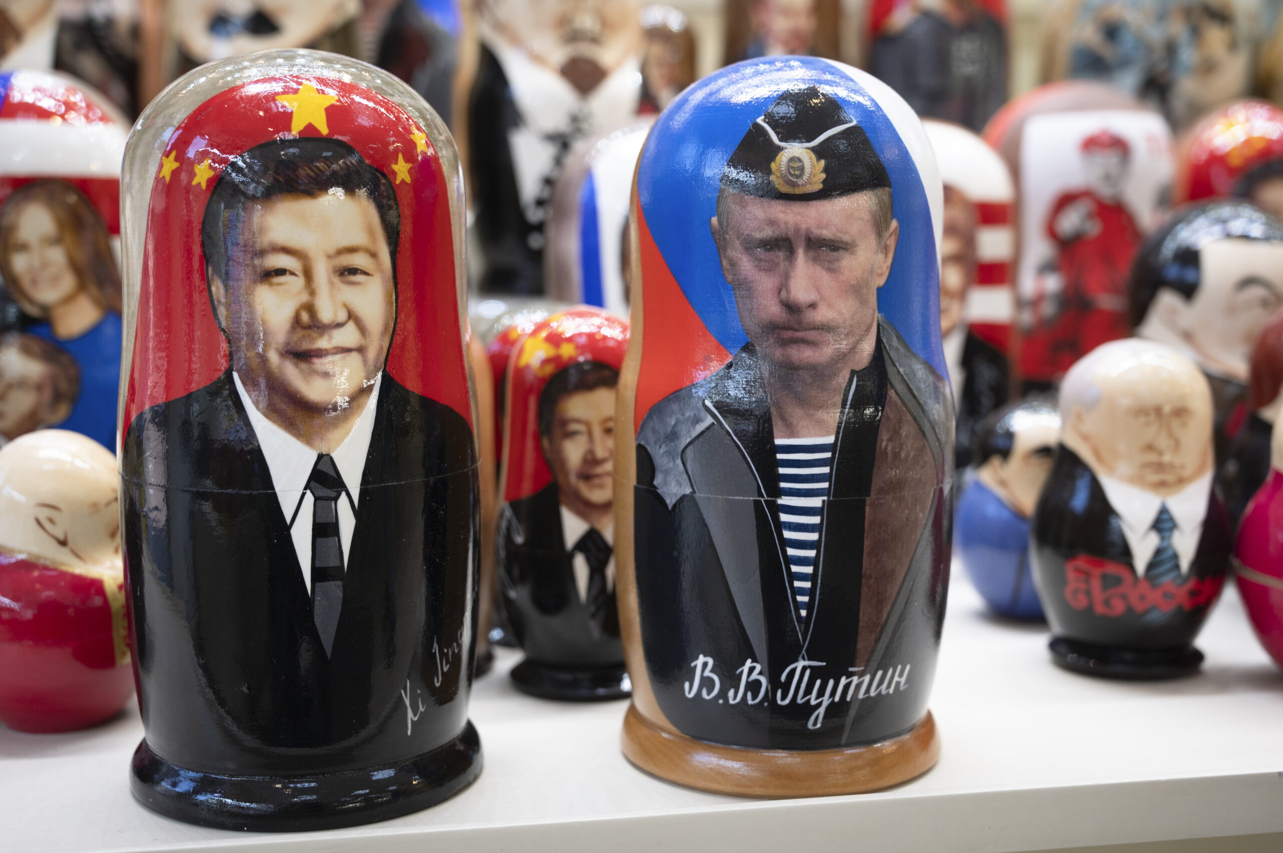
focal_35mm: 45
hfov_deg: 43.6
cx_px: 642
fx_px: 1603
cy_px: 426
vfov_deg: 29.8
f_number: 5.6
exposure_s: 1/200
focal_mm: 45
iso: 800
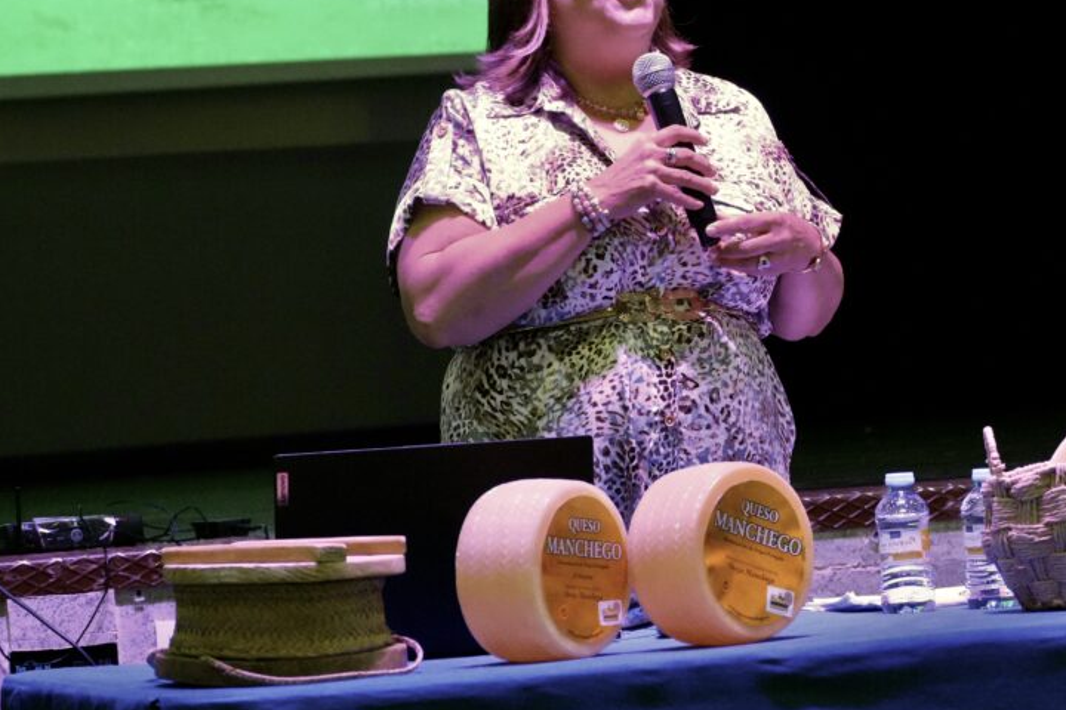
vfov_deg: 7.8
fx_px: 5182
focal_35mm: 175
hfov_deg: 11.7
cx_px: 699
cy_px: 305
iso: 5000
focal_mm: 82
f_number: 5.6
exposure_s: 1/160
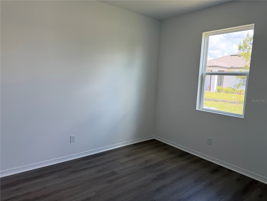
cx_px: 134
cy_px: 100
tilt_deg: -5.6
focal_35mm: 24
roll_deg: -2.6
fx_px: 185
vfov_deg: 56.8
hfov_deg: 71.6
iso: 80
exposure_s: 1/167
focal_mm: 6.76
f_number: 1.78
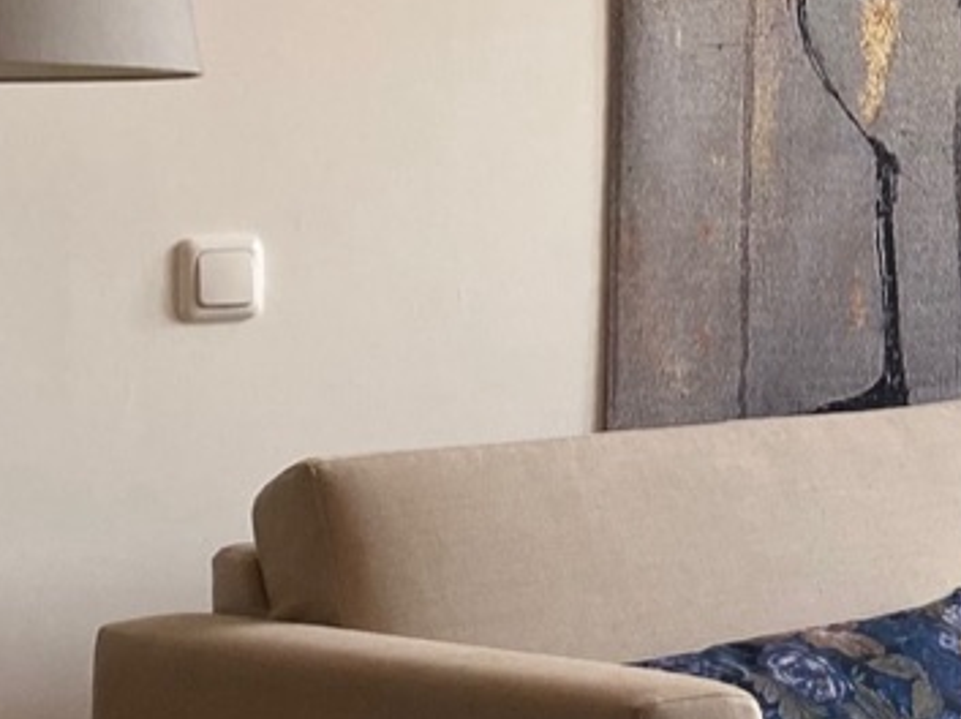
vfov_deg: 12.5
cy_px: 144
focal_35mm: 118
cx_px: 1873
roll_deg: +0.7
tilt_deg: -0.1
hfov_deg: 14.2
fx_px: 3273
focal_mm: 4.25
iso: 50
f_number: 1.8
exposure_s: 1/100
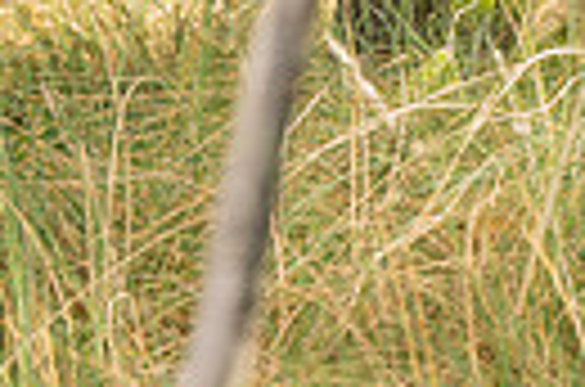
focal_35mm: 313
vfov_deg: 4.3
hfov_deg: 6.4
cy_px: -187
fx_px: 5074
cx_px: -580
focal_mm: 70
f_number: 4.5
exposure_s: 1/200
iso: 200
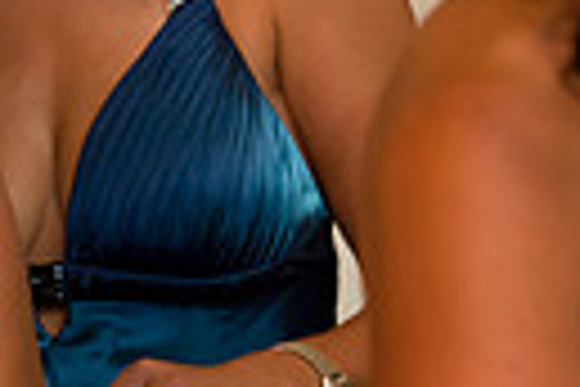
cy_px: -364
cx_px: 45
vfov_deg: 3.0
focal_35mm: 459
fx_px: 7394
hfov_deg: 4.5
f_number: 3.2
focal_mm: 102
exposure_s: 1/125
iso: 1600
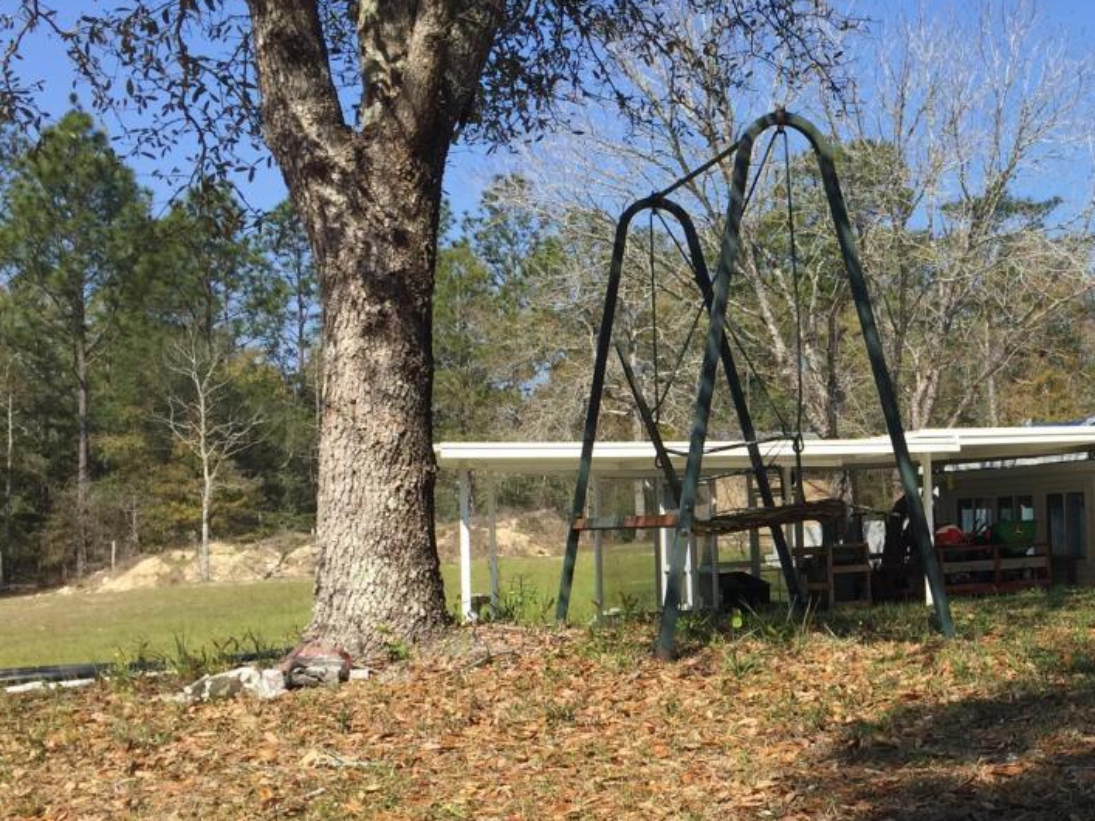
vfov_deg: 25.9
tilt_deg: -0.3
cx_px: 938
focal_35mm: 56
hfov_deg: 33.0
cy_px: 556
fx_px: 1771
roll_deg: +0.5
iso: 32
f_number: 2.2
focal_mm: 4.15
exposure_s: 1/1647
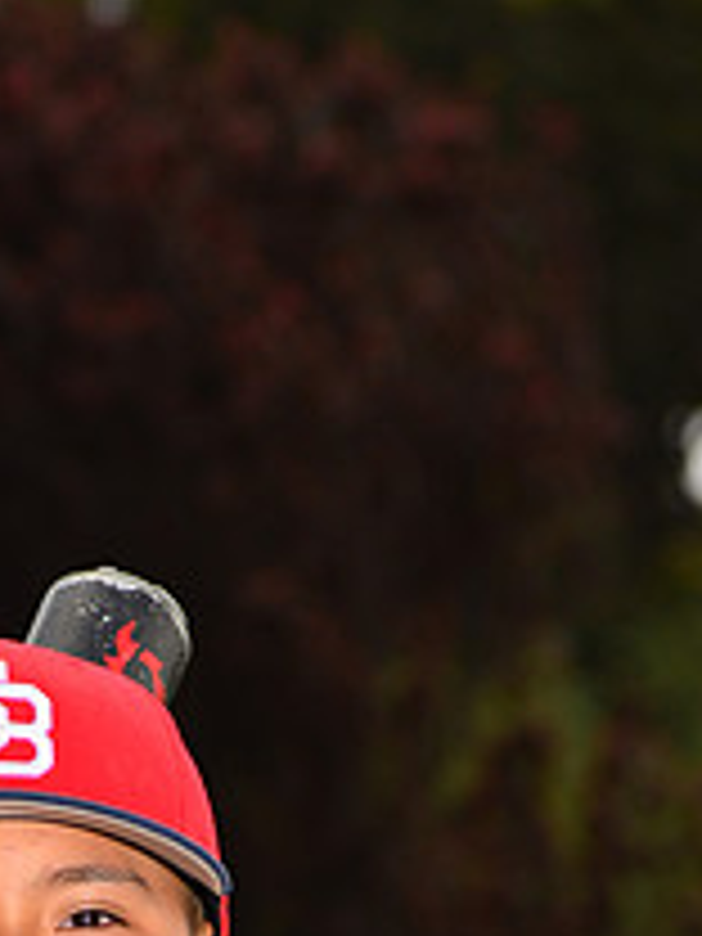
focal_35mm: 456
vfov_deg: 4.3
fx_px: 12330
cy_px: 1296
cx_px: -79
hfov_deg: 3.3
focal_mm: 170
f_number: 11
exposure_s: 1/200
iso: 125
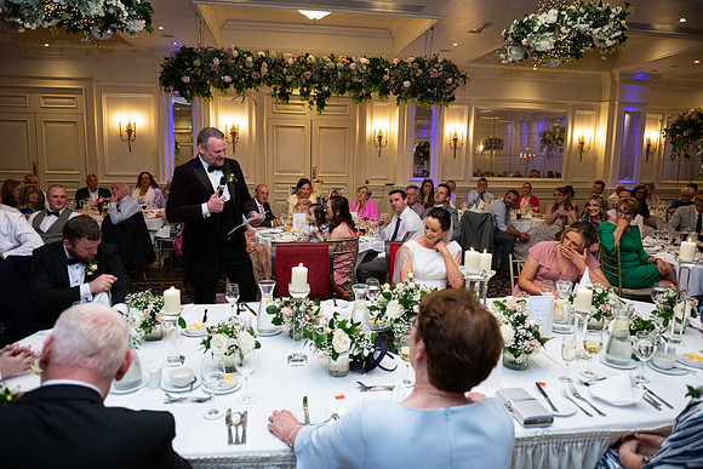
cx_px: 352
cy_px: 234
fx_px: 469
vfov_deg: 53.2
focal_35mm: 24
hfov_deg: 73.7
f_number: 3.5
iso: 800
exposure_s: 1/160
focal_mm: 24
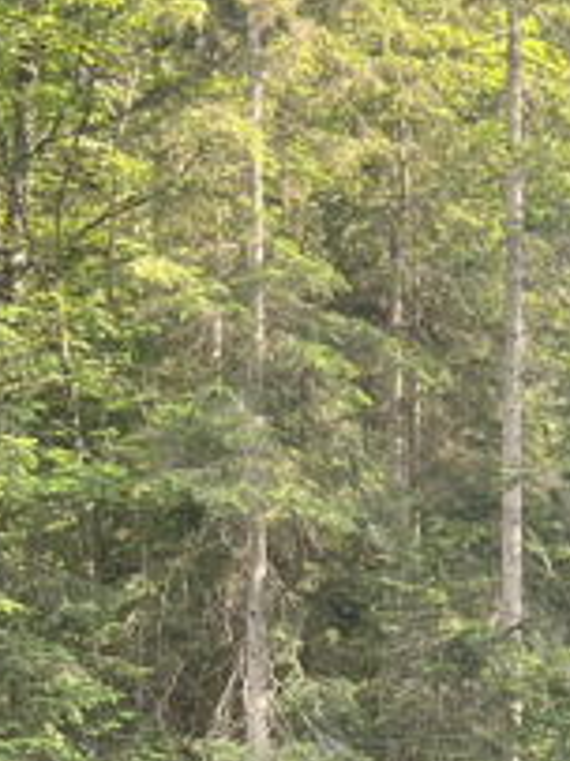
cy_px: 1151
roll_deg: -0.2
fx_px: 2879
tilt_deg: -1.4
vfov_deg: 14.1
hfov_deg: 10.2
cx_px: 1260
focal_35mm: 131
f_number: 1.6
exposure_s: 1/122
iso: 40
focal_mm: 5.1
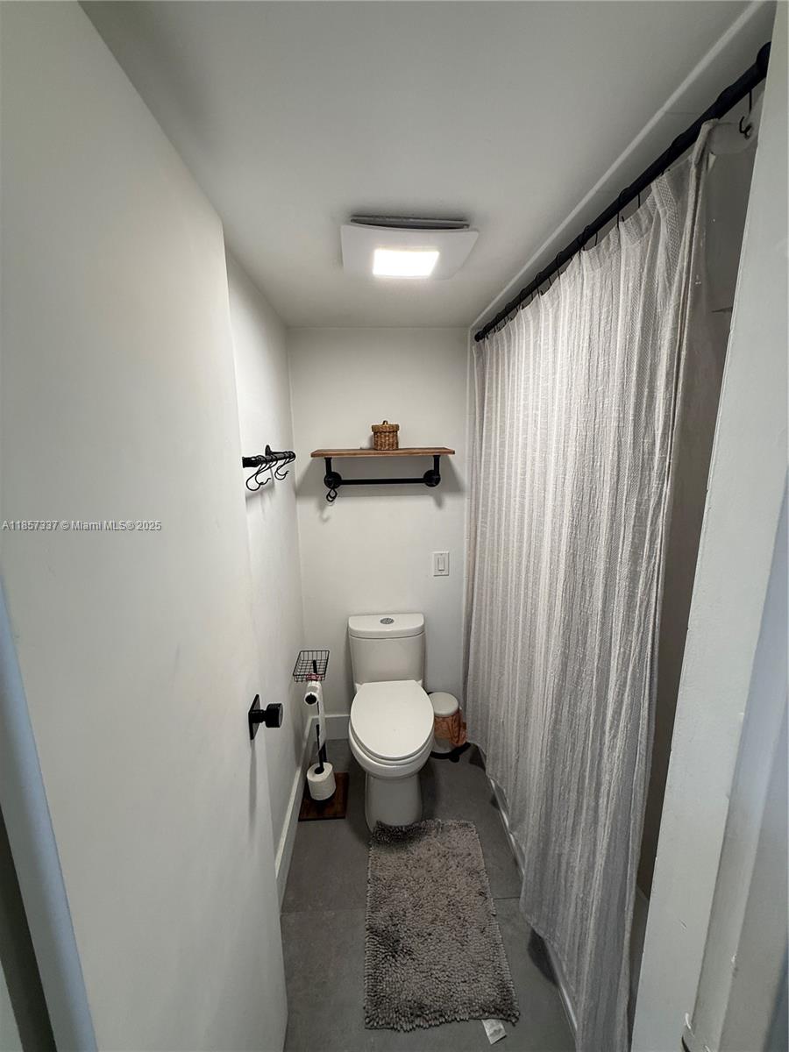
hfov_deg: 85.7
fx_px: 425
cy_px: 526
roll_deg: +0.1
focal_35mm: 14
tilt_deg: -11.3
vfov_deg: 102.1
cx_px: 394
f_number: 2.2
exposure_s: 1/100
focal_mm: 2.22
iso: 125
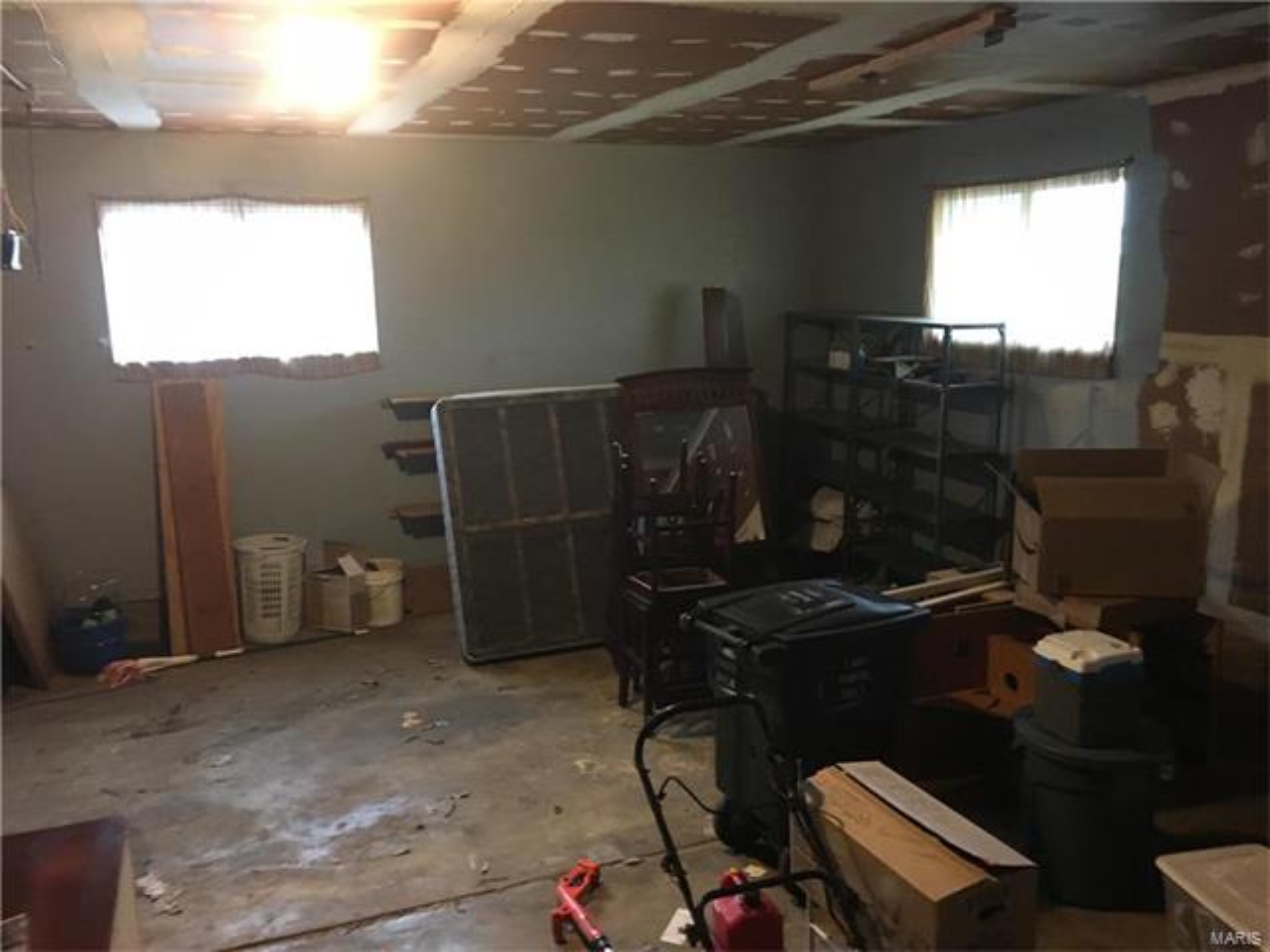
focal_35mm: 29
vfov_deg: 48.2
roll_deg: +1.1
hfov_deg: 61.7
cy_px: 476
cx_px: 635
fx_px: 1064
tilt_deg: -9.9
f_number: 2.2
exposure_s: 1/4
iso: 50
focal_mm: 4.15
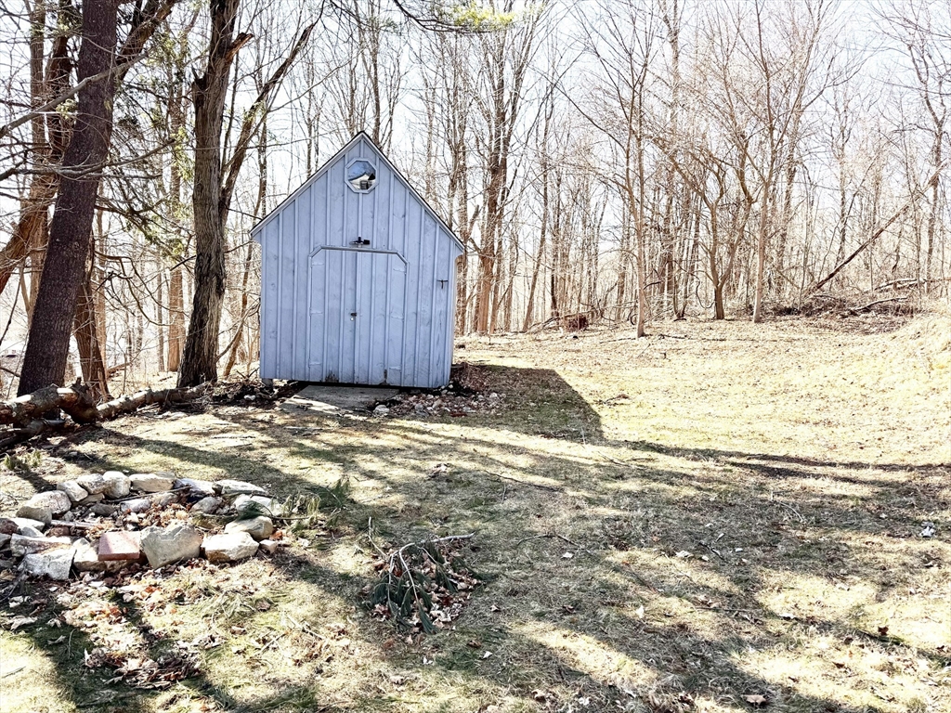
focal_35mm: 24
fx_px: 659
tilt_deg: -5.4
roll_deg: -3.4
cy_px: 356
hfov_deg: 71.6
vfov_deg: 56.8
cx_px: 476
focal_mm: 6.76
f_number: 1.78
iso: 80
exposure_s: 1/1094
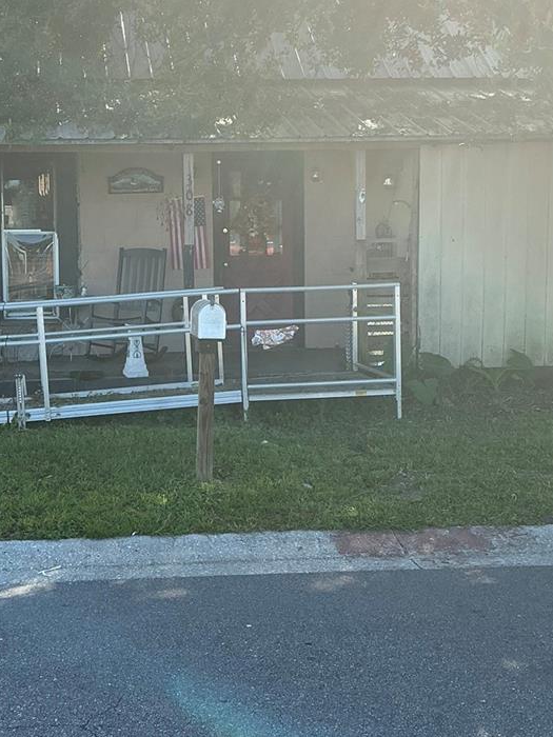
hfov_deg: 30.1
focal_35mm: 48
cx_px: 200
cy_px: 327
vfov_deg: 39.6
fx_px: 1022
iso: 25
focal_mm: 3
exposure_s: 1/545
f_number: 1.8
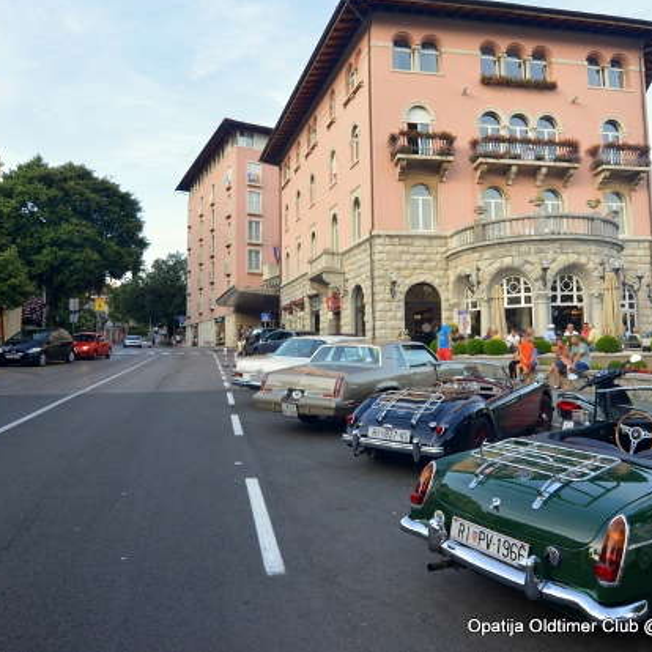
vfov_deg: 70.5
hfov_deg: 69.3
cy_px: 319
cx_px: 411
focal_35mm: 22
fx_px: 461
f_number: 5.6
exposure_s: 1/250
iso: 400
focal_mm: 11
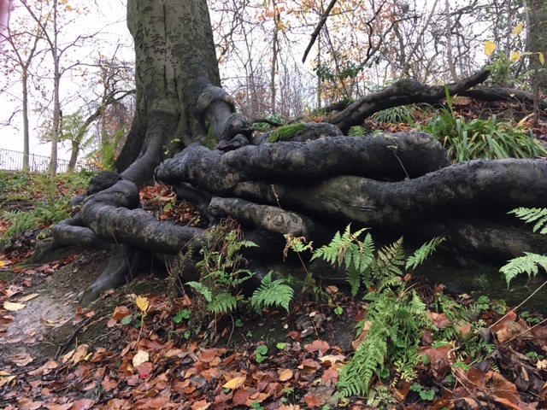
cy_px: 205
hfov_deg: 61.7
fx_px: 458
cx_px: 274
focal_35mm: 29
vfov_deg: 48.2
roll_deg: +1.0
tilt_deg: +12.7
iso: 25
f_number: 2.2
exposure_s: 1/33
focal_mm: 4.15
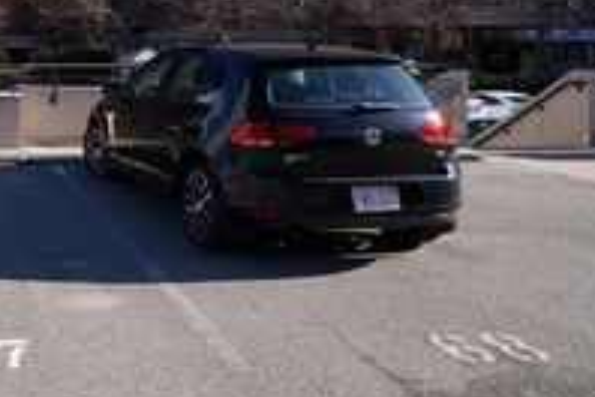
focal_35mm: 43
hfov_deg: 37.3
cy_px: 50
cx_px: -75
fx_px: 711
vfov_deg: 30.0
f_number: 8
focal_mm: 17
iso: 100
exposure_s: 1/160
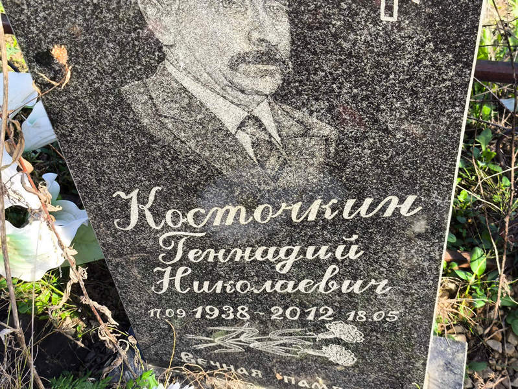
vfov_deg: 29.1
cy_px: 194
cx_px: 259
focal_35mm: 50
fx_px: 749
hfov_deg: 38.2
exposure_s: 1/228
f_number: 1.7
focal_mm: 4.71
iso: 50
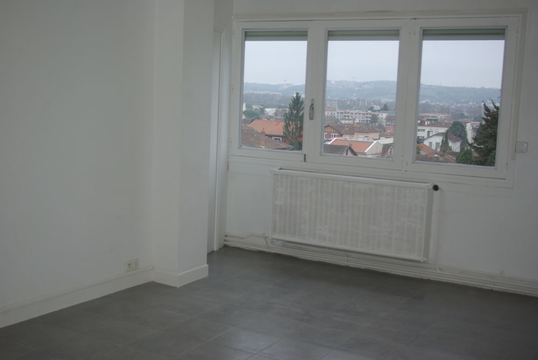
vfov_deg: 27.3
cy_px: 180
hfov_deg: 39.9
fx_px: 740
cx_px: 269
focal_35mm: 50
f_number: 4
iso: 100
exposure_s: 1/45
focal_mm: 33
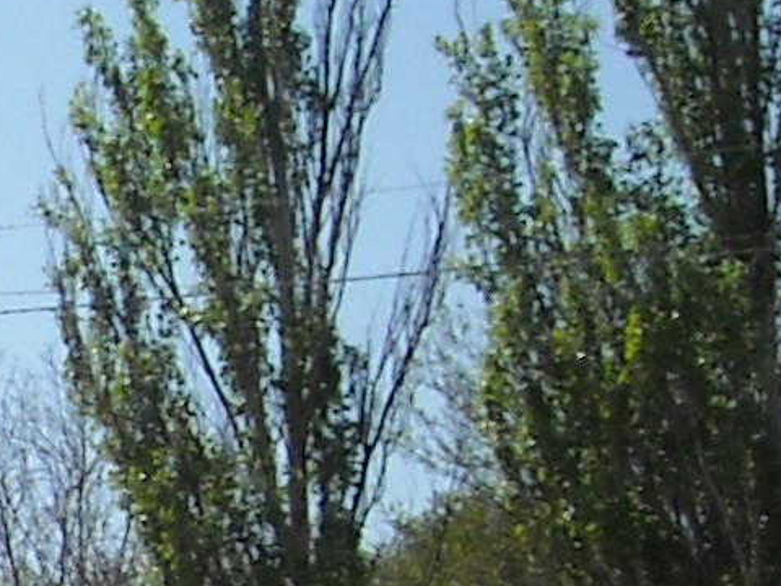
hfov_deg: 8.0
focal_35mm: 224
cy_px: 1149
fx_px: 5054
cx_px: -1261
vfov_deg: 6.4
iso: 64
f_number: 5.6
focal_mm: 5.7
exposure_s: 1/337
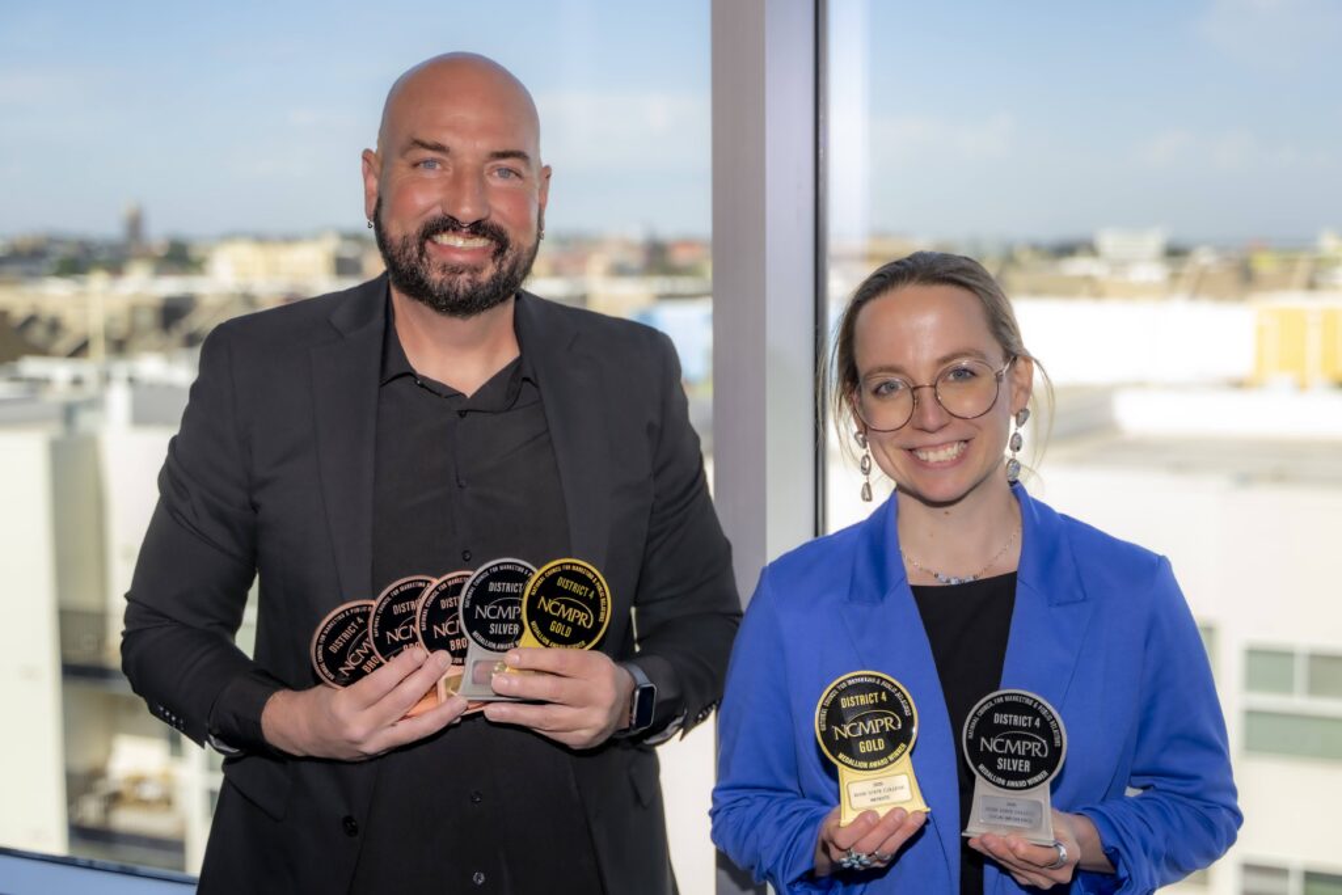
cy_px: 451
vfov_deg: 24.6
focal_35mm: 55
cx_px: 676
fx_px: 2053
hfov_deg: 36.2
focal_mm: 50
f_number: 2.8
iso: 64
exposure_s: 1/200
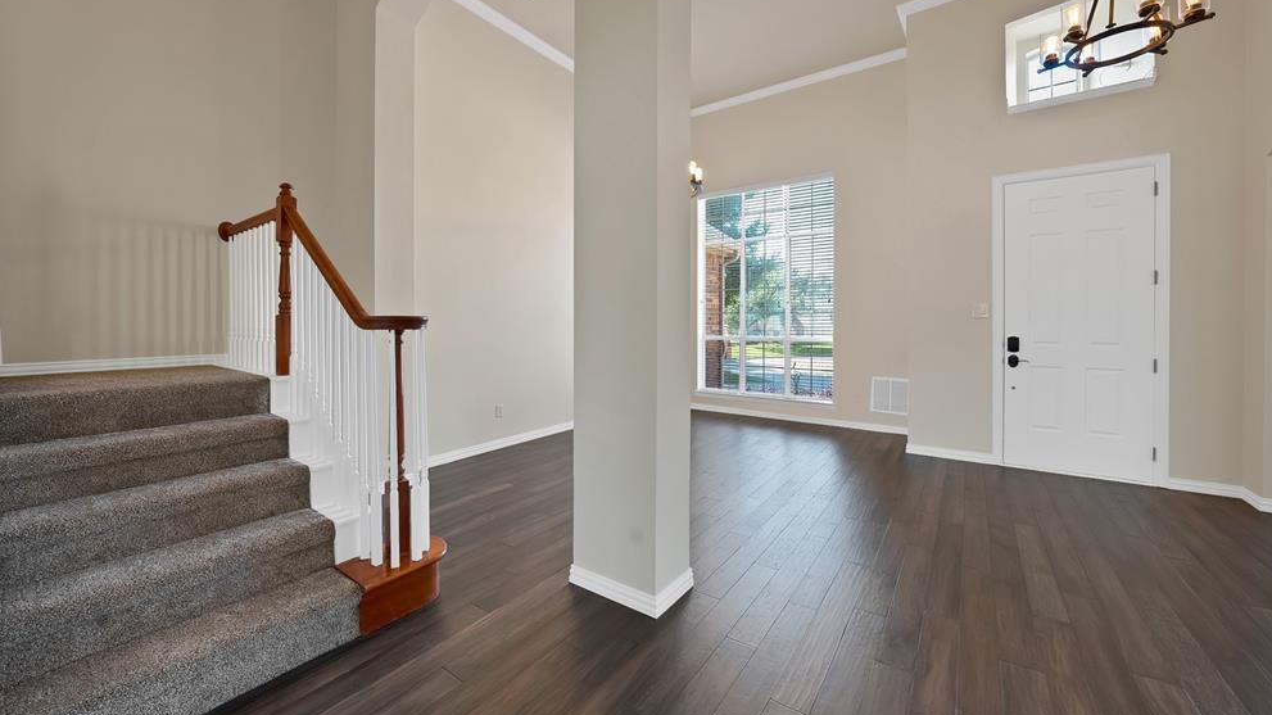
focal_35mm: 13
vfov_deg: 78.3
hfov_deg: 110.8
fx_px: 438
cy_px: 339
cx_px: 626
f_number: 9
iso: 640
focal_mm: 12
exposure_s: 1/5
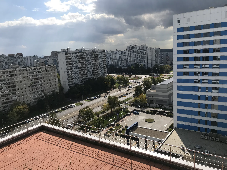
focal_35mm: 28
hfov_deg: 63.4
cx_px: 114
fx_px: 184
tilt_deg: -7.6
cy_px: 85
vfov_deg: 49.7
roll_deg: +3.5
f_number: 1.8
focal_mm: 3.99
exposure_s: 1/3425
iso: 20
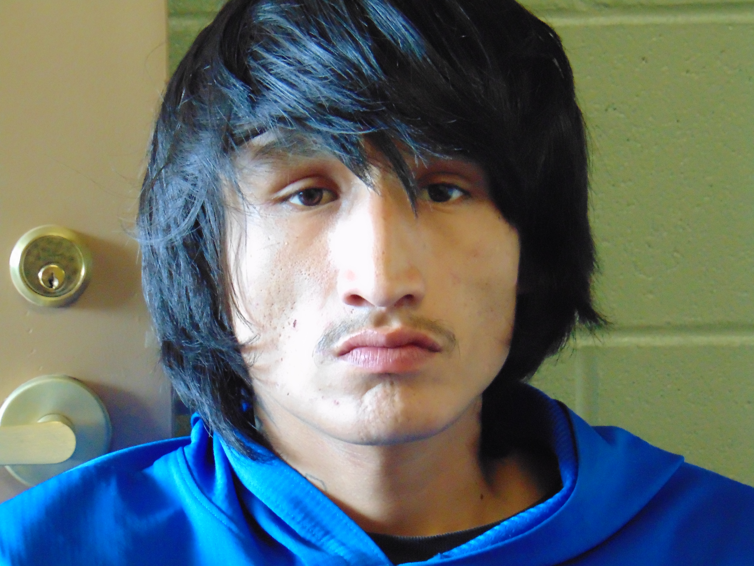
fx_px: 2897
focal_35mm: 133
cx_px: 377
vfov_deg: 11.1
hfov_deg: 14.8
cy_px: 283
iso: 800
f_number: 4
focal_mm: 23.9
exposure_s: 1/40
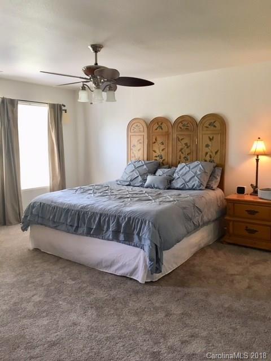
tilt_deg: -8.6
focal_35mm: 29
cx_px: 136
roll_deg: +0.4
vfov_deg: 61.7
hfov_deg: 48.2
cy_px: 180
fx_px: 303
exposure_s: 1/30
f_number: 2.2
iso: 80
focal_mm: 4.15
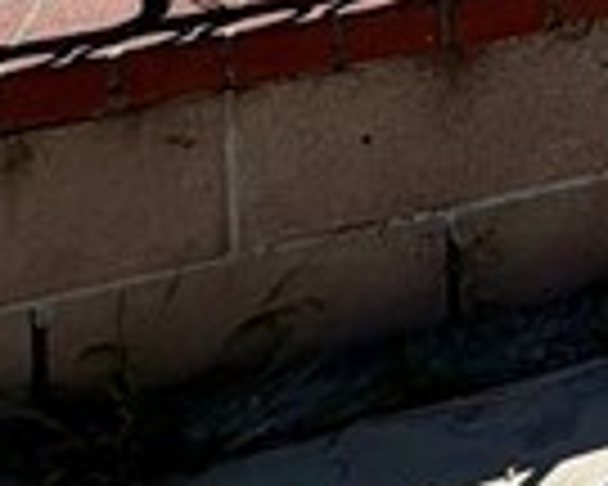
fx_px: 1871
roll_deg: -1.7
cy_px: -864
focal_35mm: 104
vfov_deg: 11.0
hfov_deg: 13.6
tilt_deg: -3.6
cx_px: 1441
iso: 20
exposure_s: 1/1125
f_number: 2.2
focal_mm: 2.22
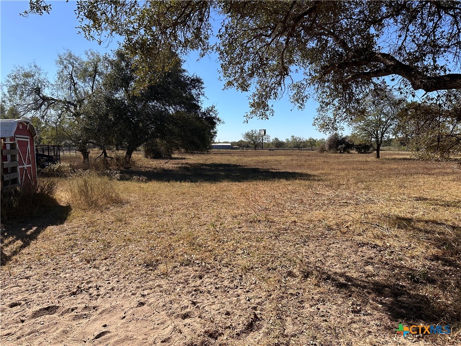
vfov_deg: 56.8
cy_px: 173
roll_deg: -3.0
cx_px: 230
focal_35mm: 24
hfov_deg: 71.6
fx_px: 320
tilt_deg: -6.4
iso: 80
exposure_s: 1/3356
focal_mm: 6.86
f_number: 1.78
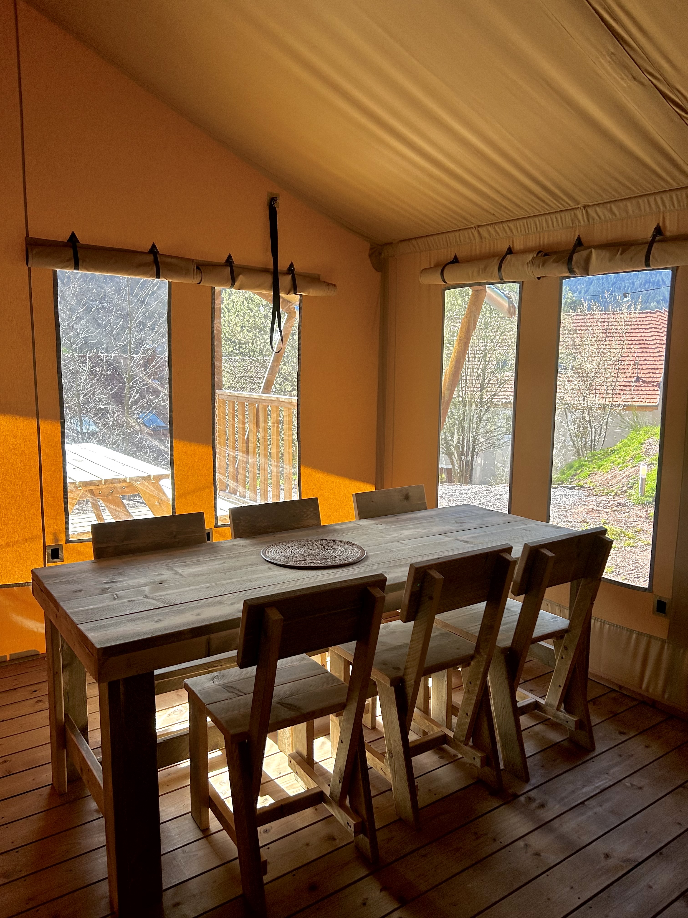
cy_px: 459
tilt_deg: -8.2
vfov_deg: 67.3
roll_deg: -0.8
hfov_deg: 53.1
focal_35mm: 26
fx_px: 689
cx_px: 344
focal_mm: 5.7
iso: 50
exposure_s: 1/743
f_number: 1.5
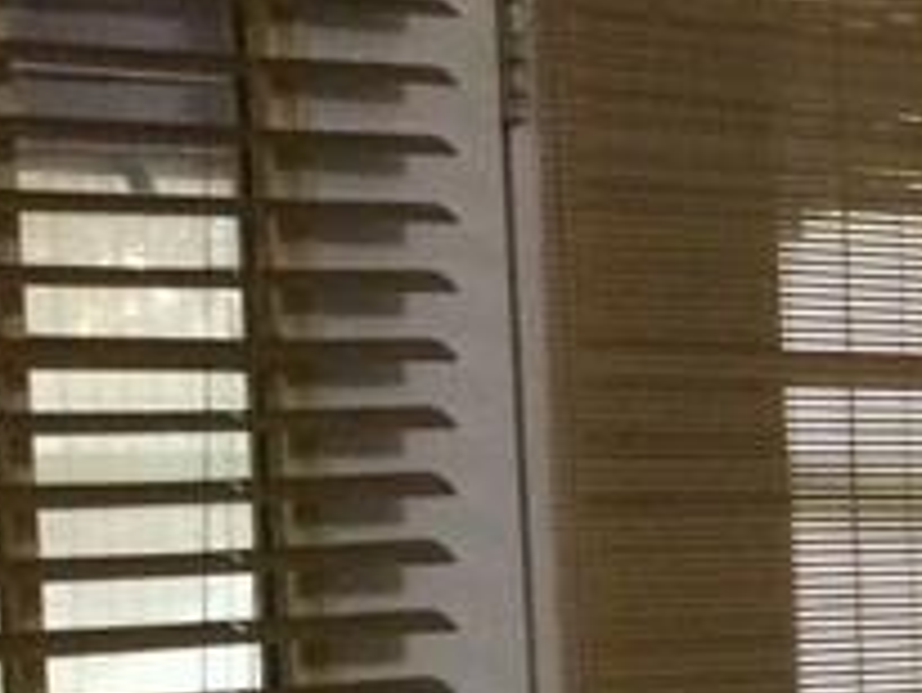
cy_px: 927
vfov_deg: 9.4
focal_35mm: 155
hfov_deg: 10.8
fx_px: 4131
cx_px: 2231
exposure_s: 1/30
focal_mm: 3.3
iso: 125
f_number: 2.4
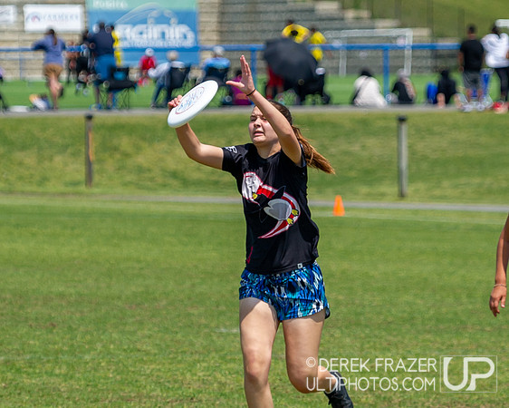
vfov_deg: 4.1
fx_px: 5757
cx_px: 269
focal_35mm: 382
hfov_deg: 5.1
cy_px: 232
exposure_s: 1/2000
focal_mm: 150
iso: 200
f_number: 4
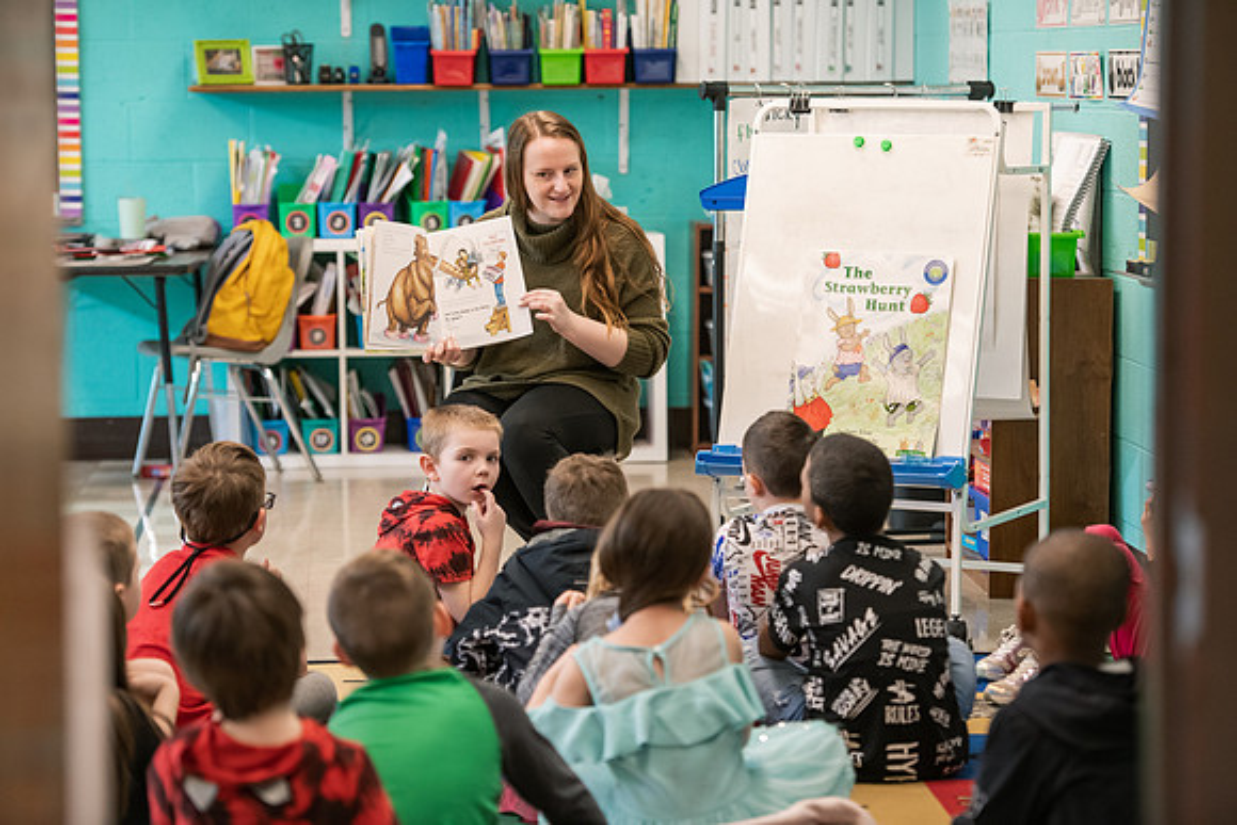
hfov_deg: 18.3
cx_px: 618
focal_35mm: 112
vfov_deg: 12.2
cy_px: 412
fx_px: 3849
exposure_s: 1/200
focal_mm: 112
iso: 2000
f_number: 3.2
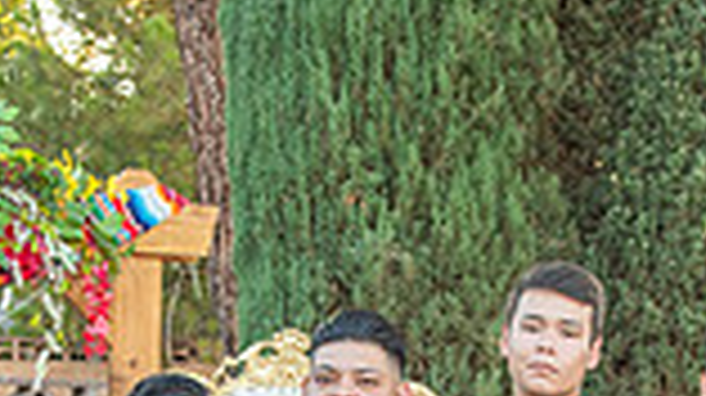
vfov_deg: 9.2
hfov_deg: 17.3
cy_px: 749
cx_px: 315
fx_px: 2319
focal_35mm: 124
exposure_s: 1/200
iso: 400
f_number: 4.5
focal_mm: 32
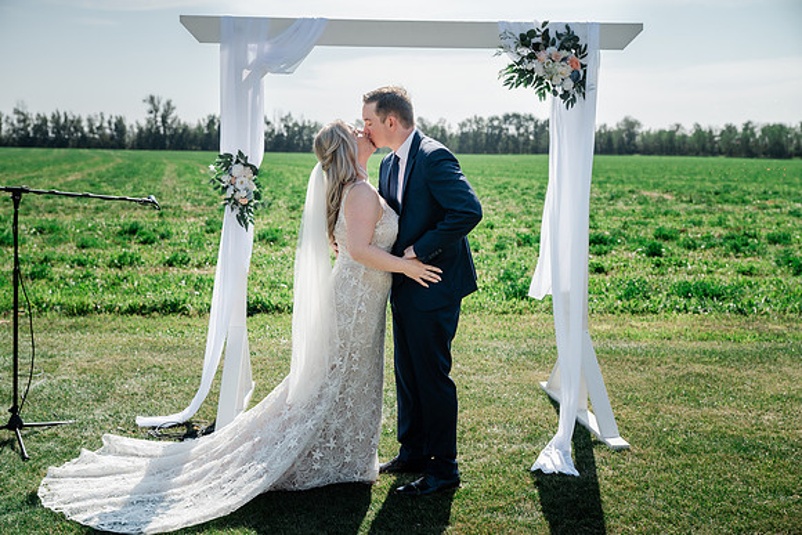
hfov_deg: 48.4
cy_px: 268
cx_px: 401
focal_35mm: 40
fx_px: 891
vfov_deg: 33.4
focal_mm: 40
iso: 250
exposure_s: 1/200
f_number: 3.5
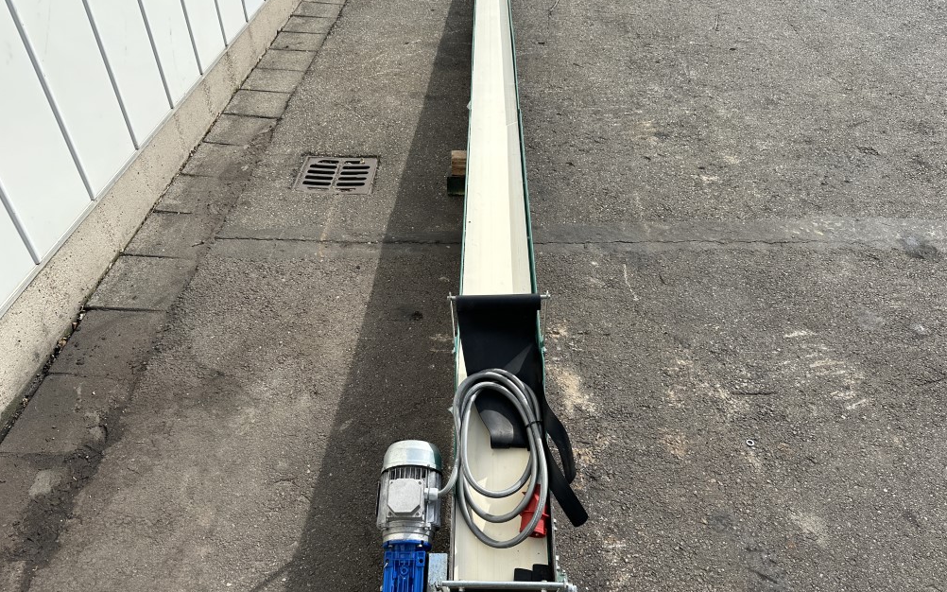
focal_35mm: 26
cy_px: 322
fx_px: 671
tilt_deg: -40.6
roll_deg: -0.3
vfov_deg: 47.5
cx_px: 482
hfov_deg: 70.4
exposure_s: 1/2660
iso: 80
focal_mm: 6.86
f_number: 1.78
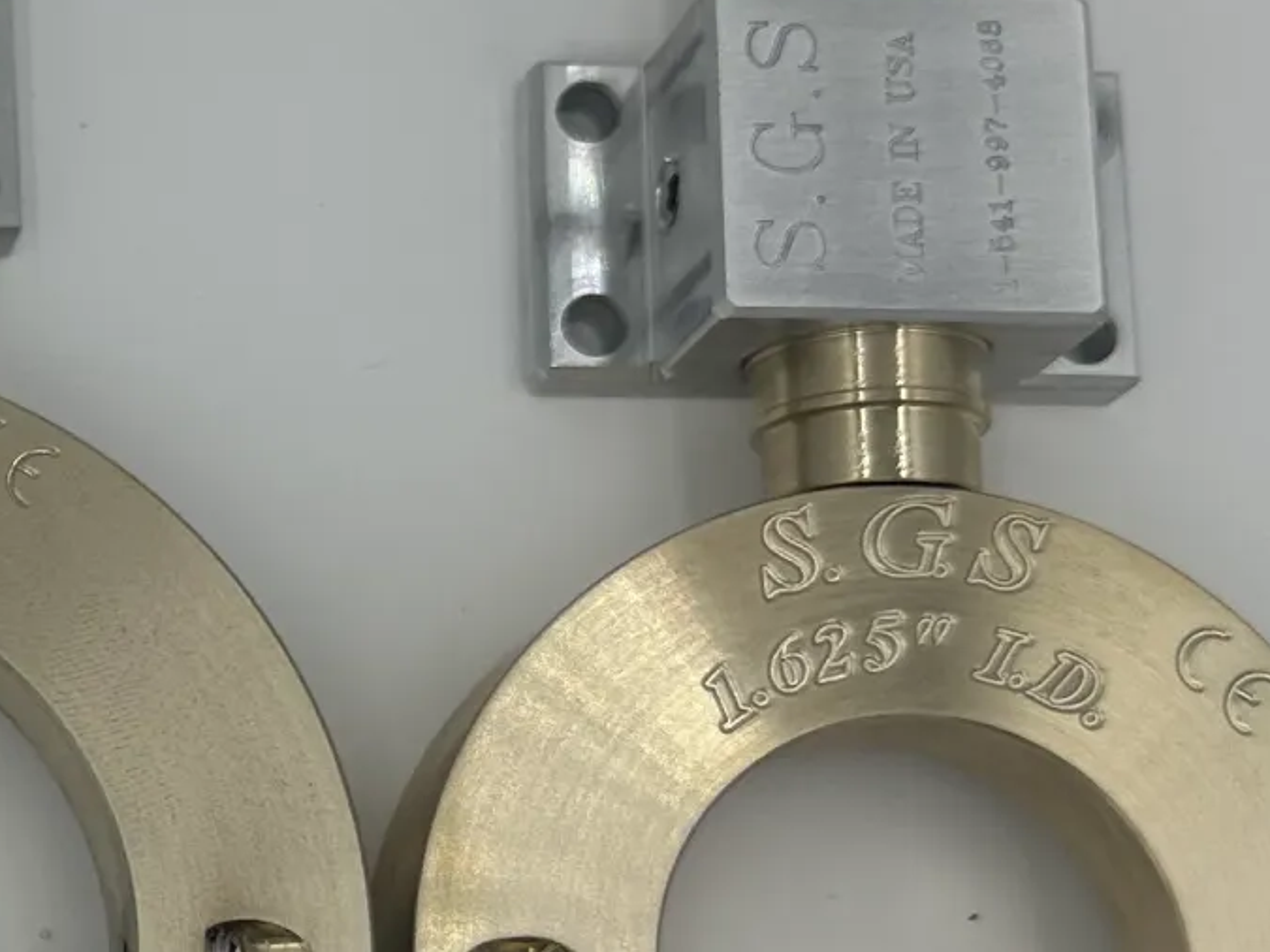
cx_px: -414
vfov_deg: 16.1
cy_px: 796
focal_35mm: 91
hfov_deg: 19.7
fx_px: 3338
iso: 80
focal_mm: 6.86
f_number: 1.78
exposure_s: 1/3155
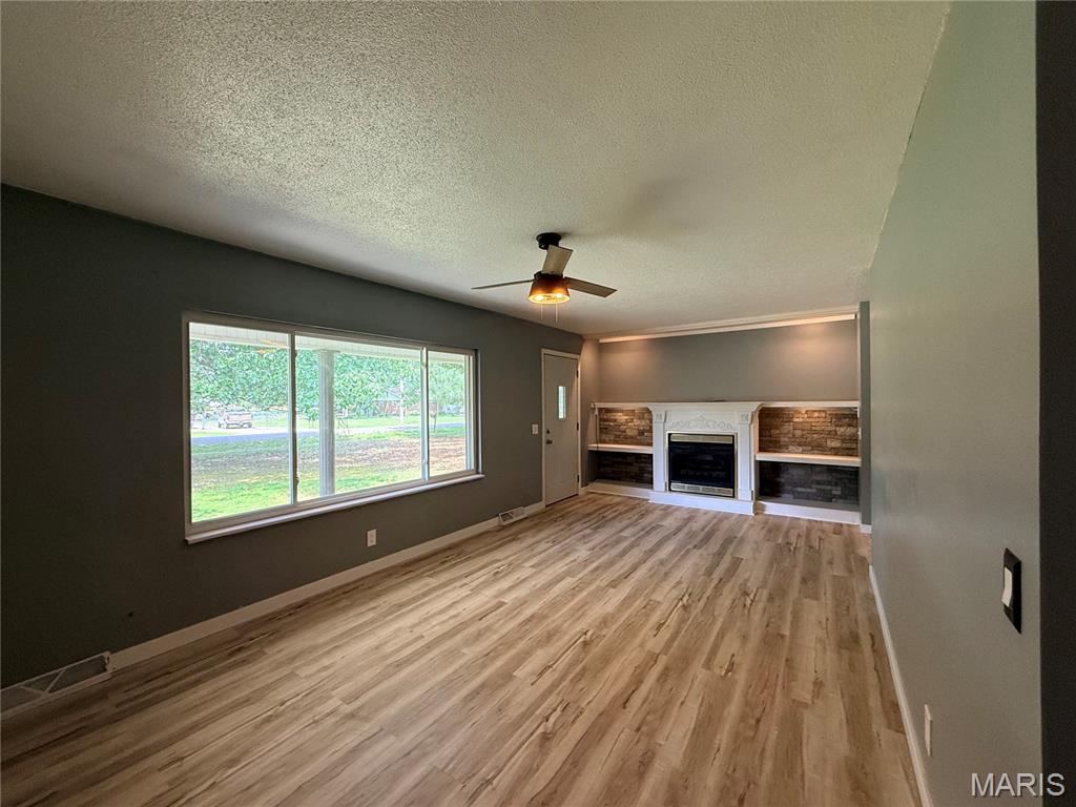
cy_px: 404
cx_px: 538
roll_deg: +0.4
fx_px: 435
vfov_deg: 85.7
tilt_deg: +0.2
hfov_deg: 102.1
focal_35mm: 14
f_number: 2.2
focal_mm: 2.22
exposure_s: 1/120
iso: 160
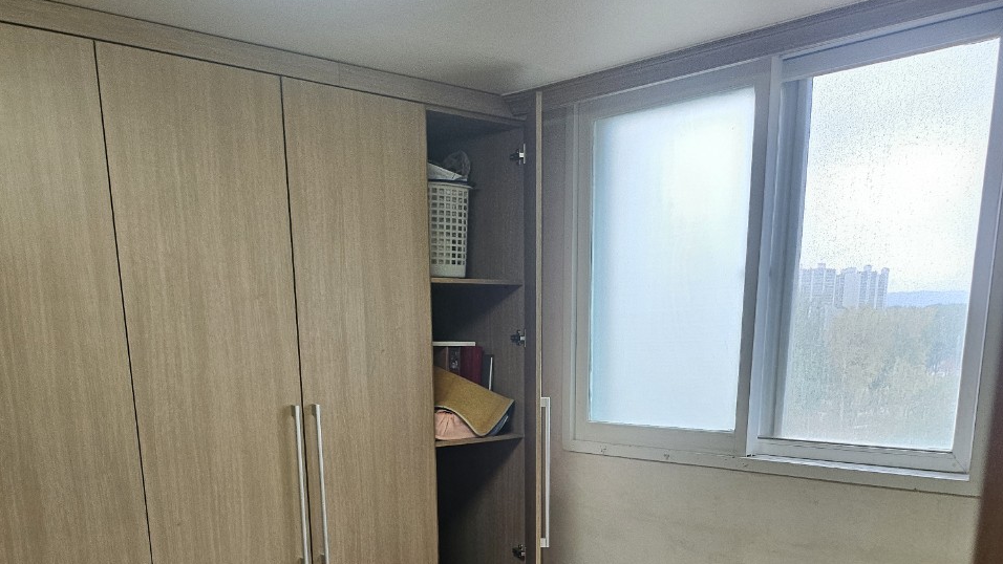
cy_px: 567
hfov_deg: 56.6
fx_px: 931
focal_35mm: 35
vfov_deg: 31.2
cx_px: 502
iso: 250
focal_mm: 5
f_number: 1.8
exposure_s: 1/120
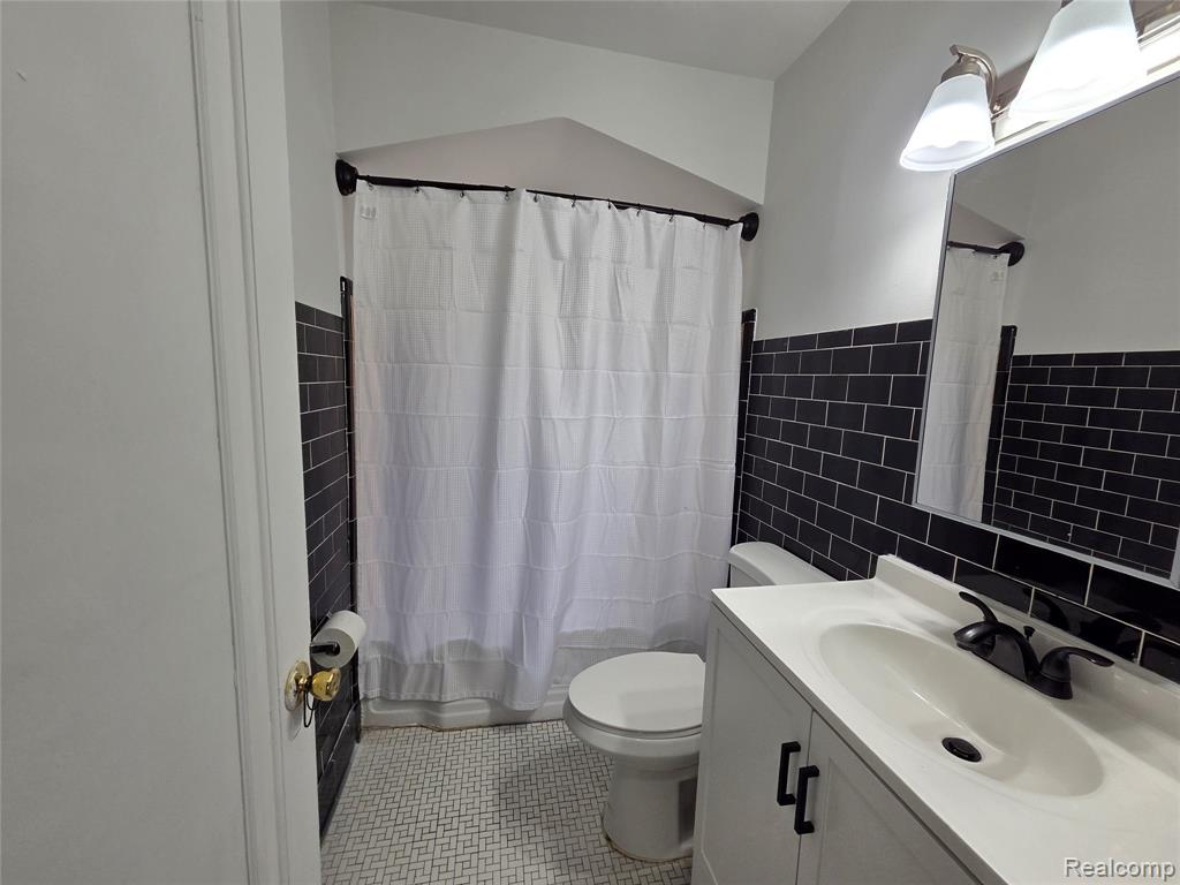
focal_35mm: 13
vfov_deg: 89.9
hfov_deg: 106.2
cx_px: 590
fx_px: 443
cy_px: 442
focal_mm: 2.2
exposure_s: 1/120
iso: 100
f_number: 2.2
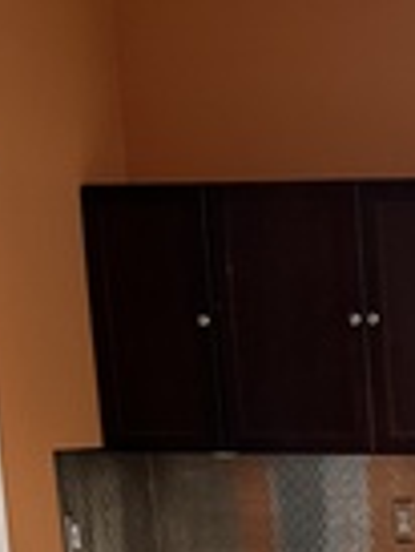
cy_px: 894
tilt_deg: -13.9
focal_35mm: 112
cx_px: 709
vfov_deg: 15.7
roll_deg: +1.1
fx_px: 1788
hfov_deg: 12.3
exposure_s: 1/120
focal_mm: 6.86
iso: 125
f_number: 1.78
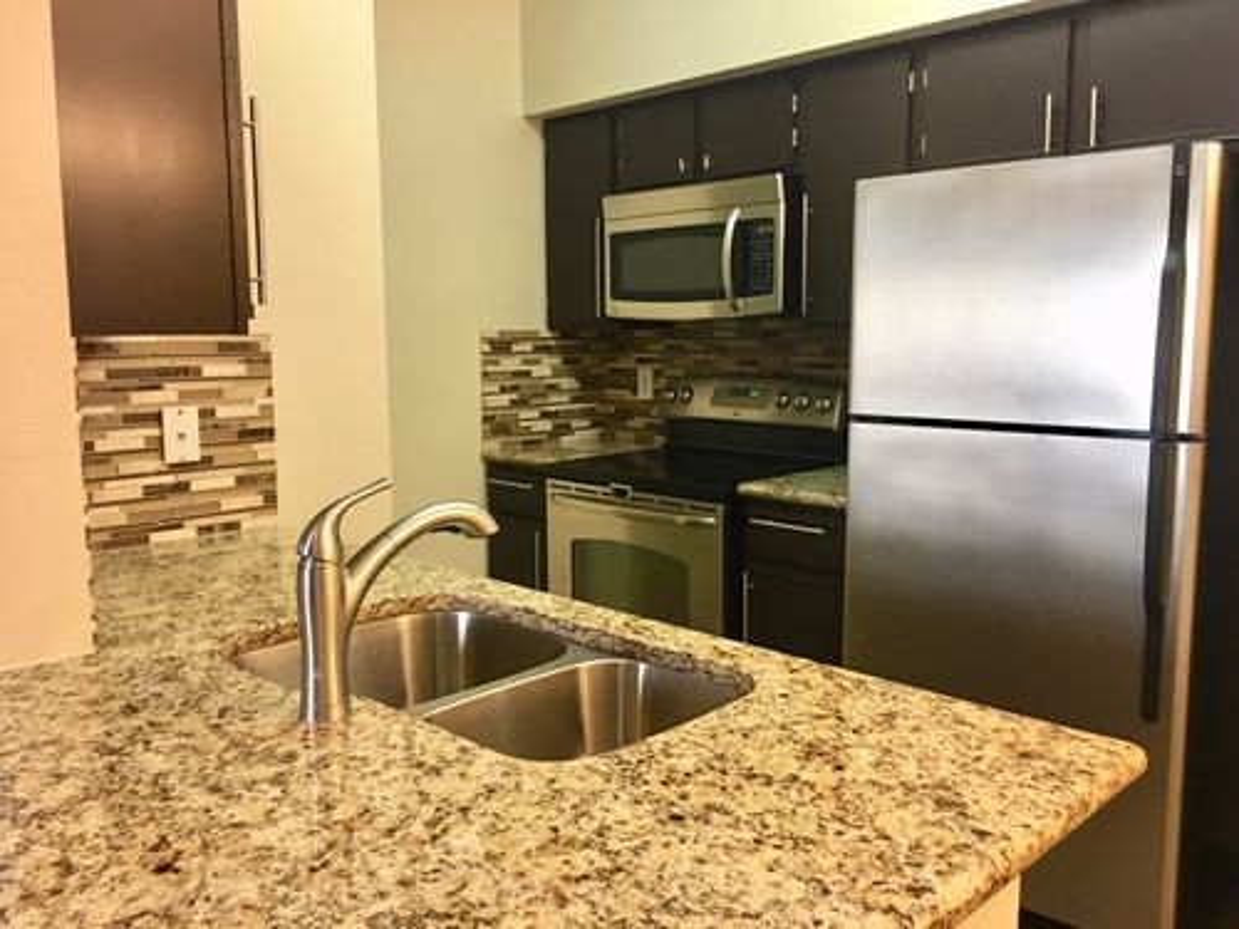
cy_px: 464
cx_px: 620
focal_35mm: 29
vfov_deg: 48.2
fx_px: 1038
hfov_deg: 61.7
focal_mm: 4.15
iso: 64
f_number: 2.2
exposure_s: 1/15
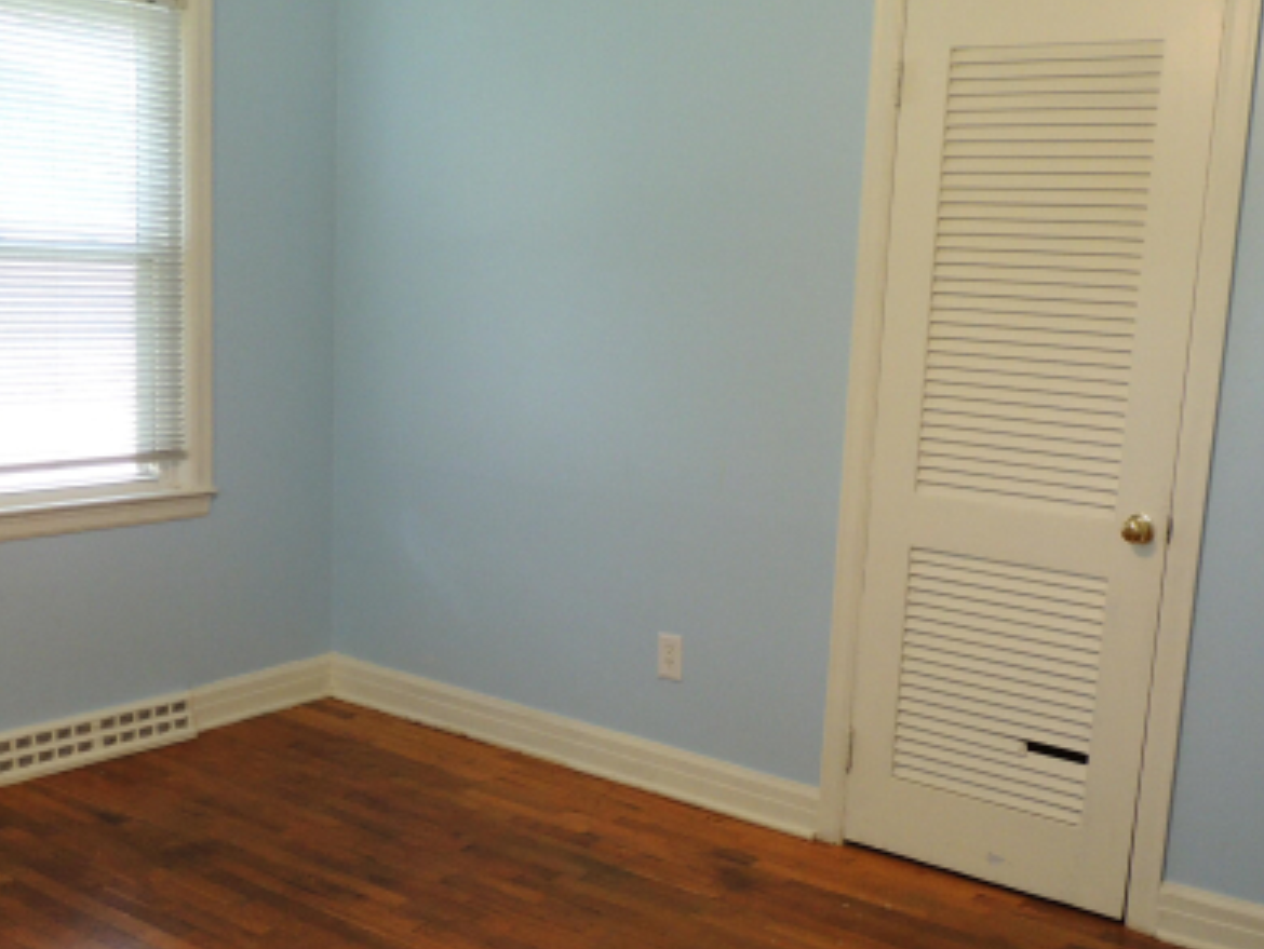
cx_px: 617
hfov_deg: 45.7
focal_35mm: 41
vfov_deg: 35.1
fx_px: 1498
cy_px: 557
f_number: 3
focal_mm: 4.3
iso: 250
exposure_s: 1/30
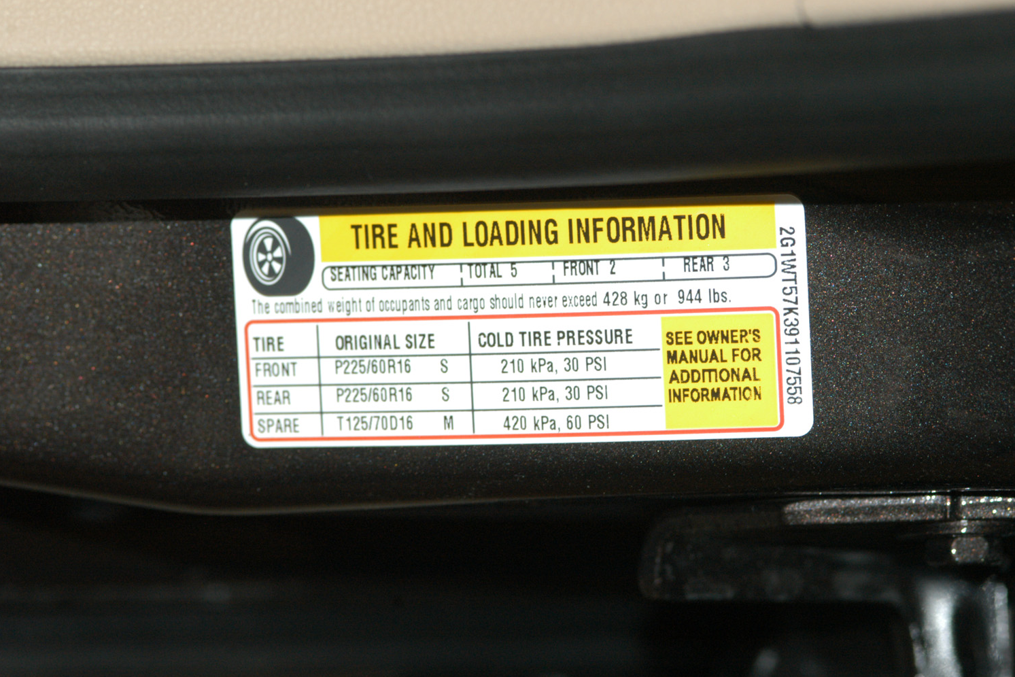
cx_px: 509
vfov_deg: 8.7
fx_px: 4469
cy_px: 339
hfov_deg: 13.0
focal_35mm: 159
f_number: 4.5
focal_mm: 105
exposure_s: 1/60
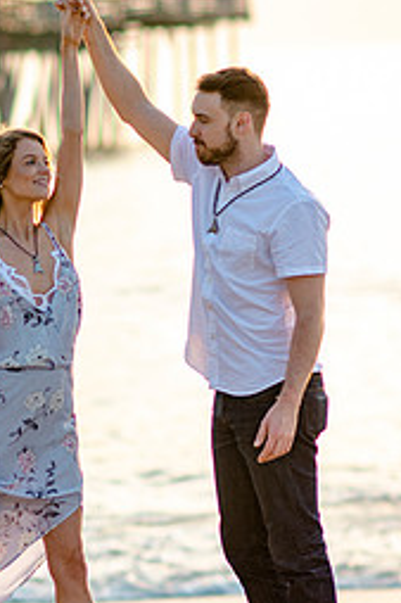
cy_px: 242
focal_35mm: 226
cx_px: 97
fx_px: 3781
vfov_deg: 9.1
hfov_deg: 6.1
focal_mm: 85
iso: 200
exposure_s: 1/2000
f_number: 1.8
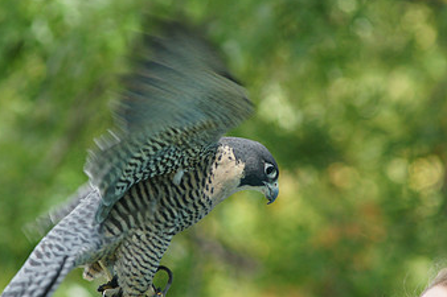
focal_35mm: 541
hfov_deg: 3.8
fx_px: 6714
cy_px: 185
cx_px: 197
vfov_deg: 2.5
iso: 400
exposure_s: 1/250
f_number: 5.6
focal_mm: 210
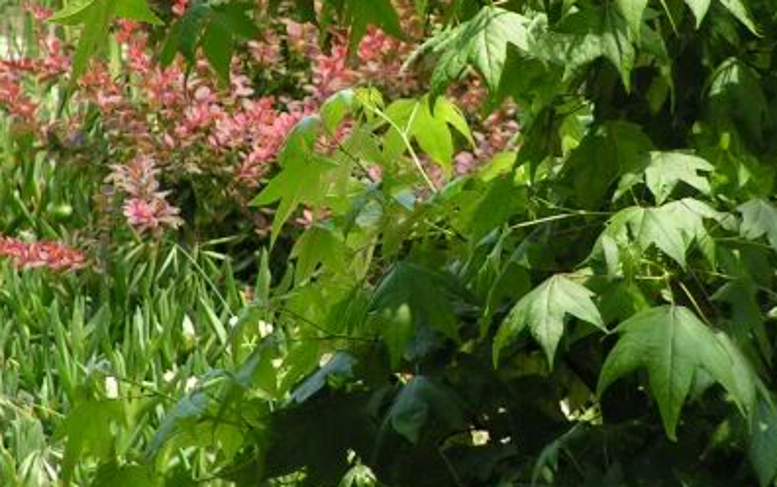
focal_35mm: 469
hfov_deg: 4.5
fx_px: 9937
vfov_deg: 2.8
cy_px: 96
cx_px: 422
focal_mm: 42.1
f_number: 3.2
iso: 100
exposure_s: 1/250
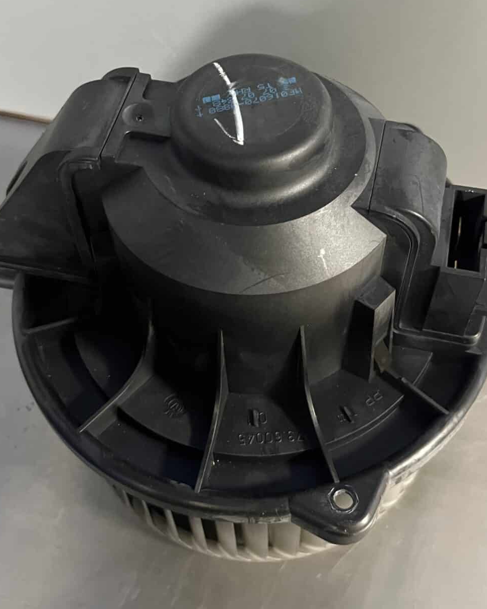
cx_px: 259
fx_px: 775
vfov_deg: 42.8
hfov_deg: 34.9
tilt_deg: -54.5
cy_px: 258
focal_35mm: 43
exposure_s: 1/33
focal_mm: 5.1
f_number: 1.6
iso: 400
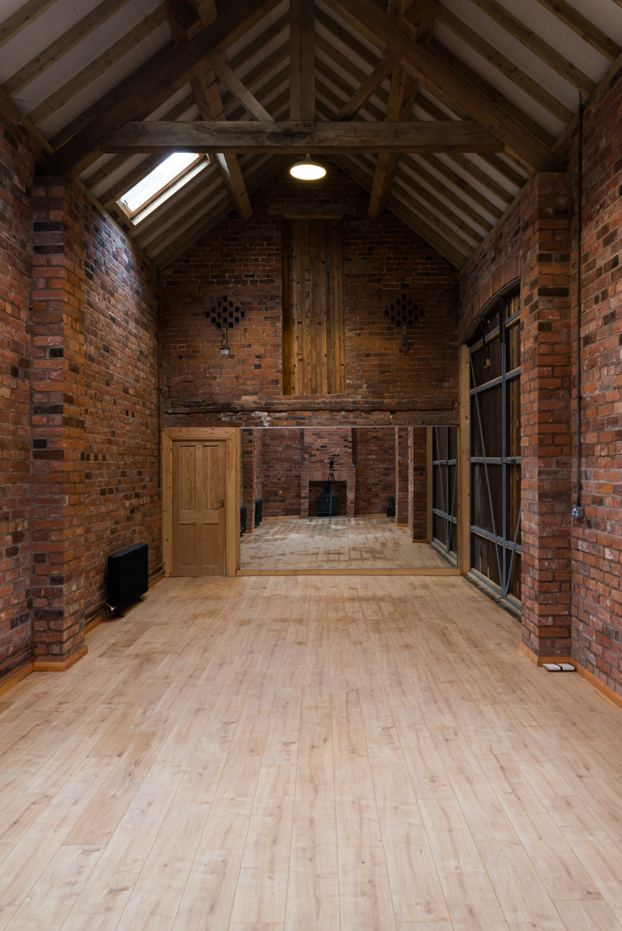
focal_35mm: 26
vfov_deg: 69.4
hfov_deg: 49.6
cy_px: 466
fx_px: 673
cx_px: 311
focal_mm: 26
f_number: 9
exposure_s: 1/1.25
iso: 100
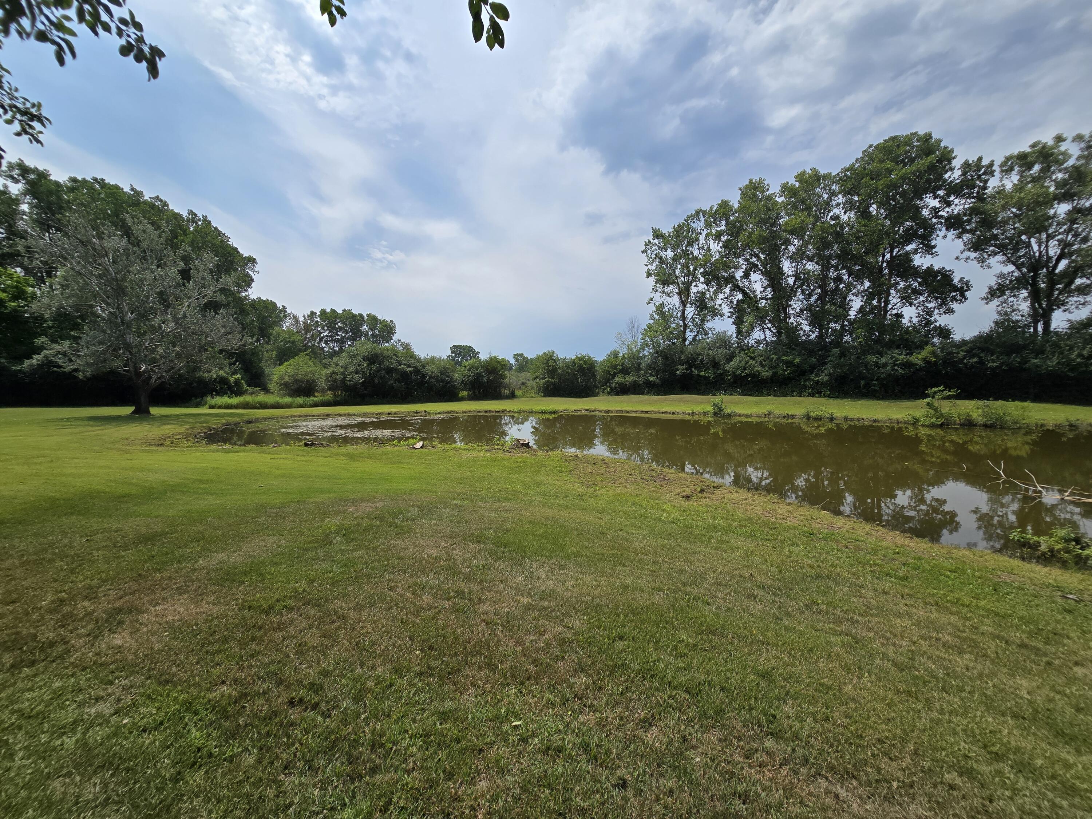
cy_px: 410
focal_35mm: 13
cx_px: 546
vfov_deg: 89.9
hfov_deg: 106.2
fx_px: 410
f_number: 2.2
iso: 50
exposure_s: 1/3988
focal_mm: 2.2
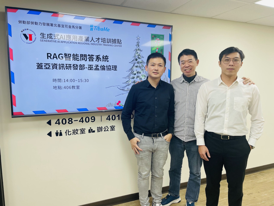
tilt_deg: -6.6
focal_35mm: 26
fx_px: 206
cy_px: 103
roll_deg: +0.6
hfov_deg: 67.3
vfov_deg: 53.1
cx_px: 137
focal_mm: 4.2
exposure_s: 1/120
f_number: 1.6
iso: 64
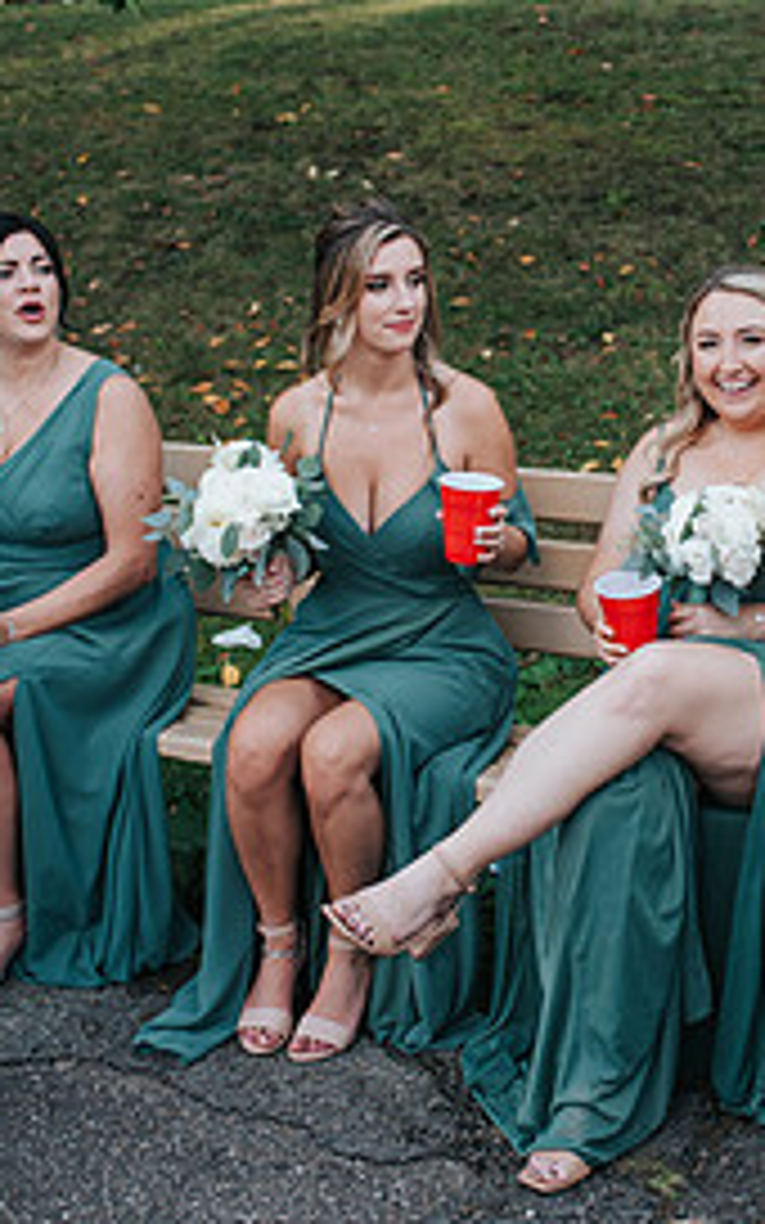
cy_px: 472
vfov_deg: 34.4
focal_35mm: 59
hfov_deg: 21.6
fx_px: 1968
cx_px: 657
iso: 640
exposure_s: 1/800
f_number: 3.2
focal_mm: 35
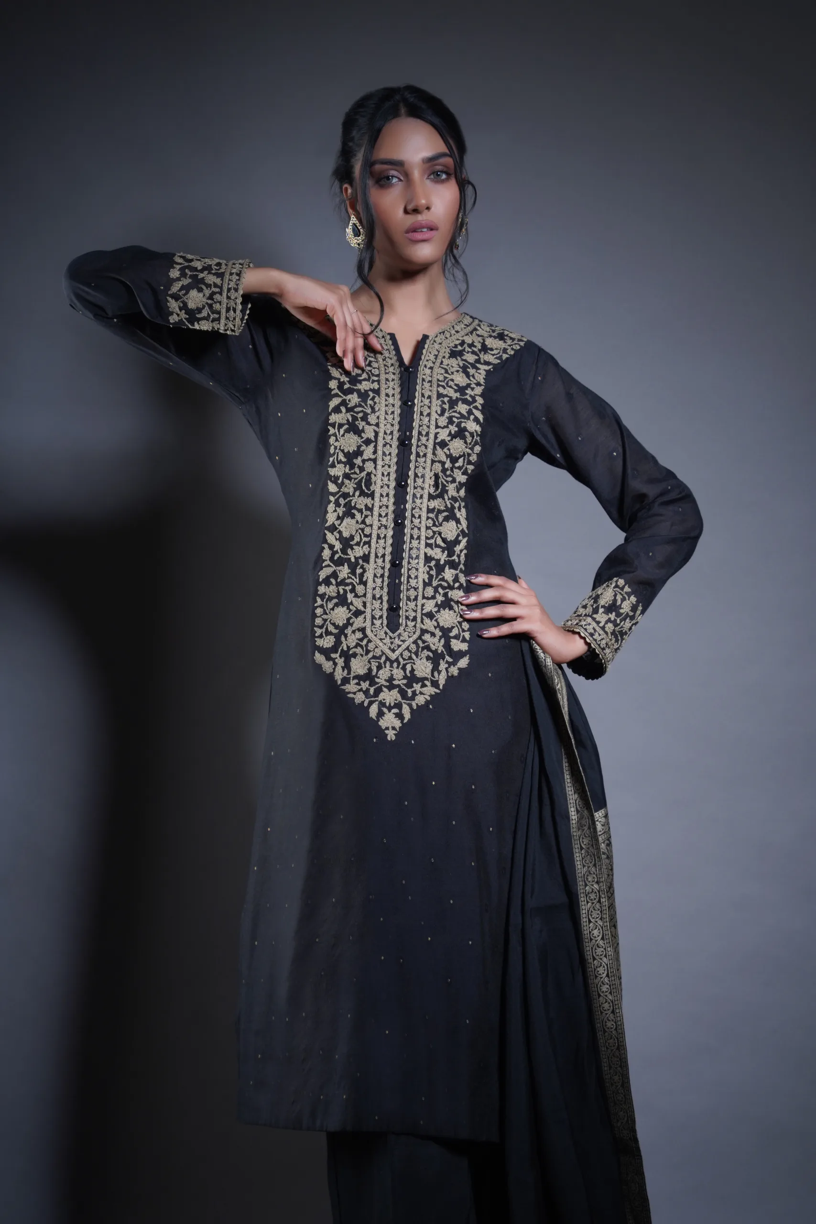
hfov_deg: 16.7
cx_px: 408
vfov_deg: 24.8
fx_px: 2787
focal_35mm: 82
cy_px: 612
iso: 640
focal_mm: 82
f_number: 5
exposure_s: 1/160
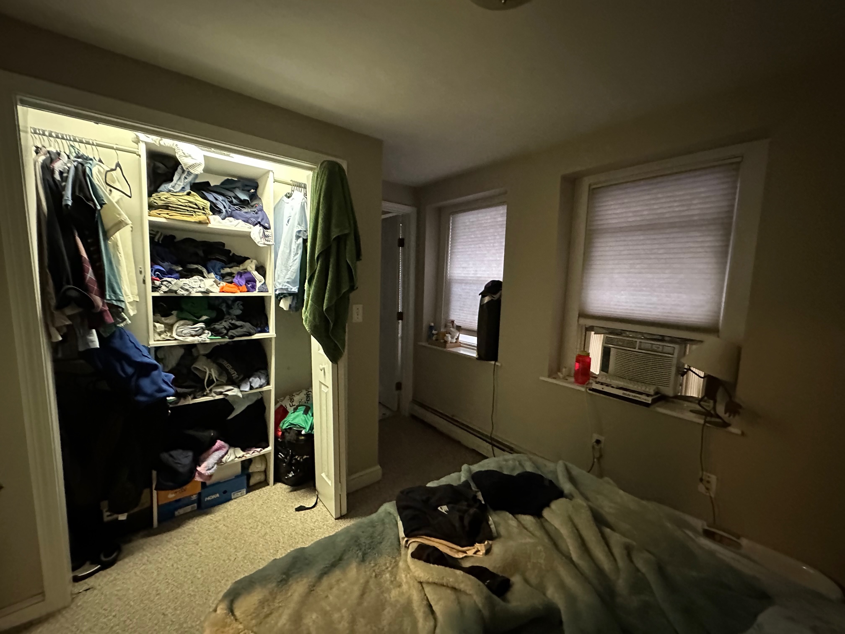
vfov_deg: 85.7
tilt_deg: -6.9
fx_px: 342
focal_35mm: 14
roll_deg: -0.6
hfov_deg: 102.1
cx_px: 422
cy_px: 317
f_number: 2.2
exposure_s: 1/30
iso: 1250
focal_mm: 2.22
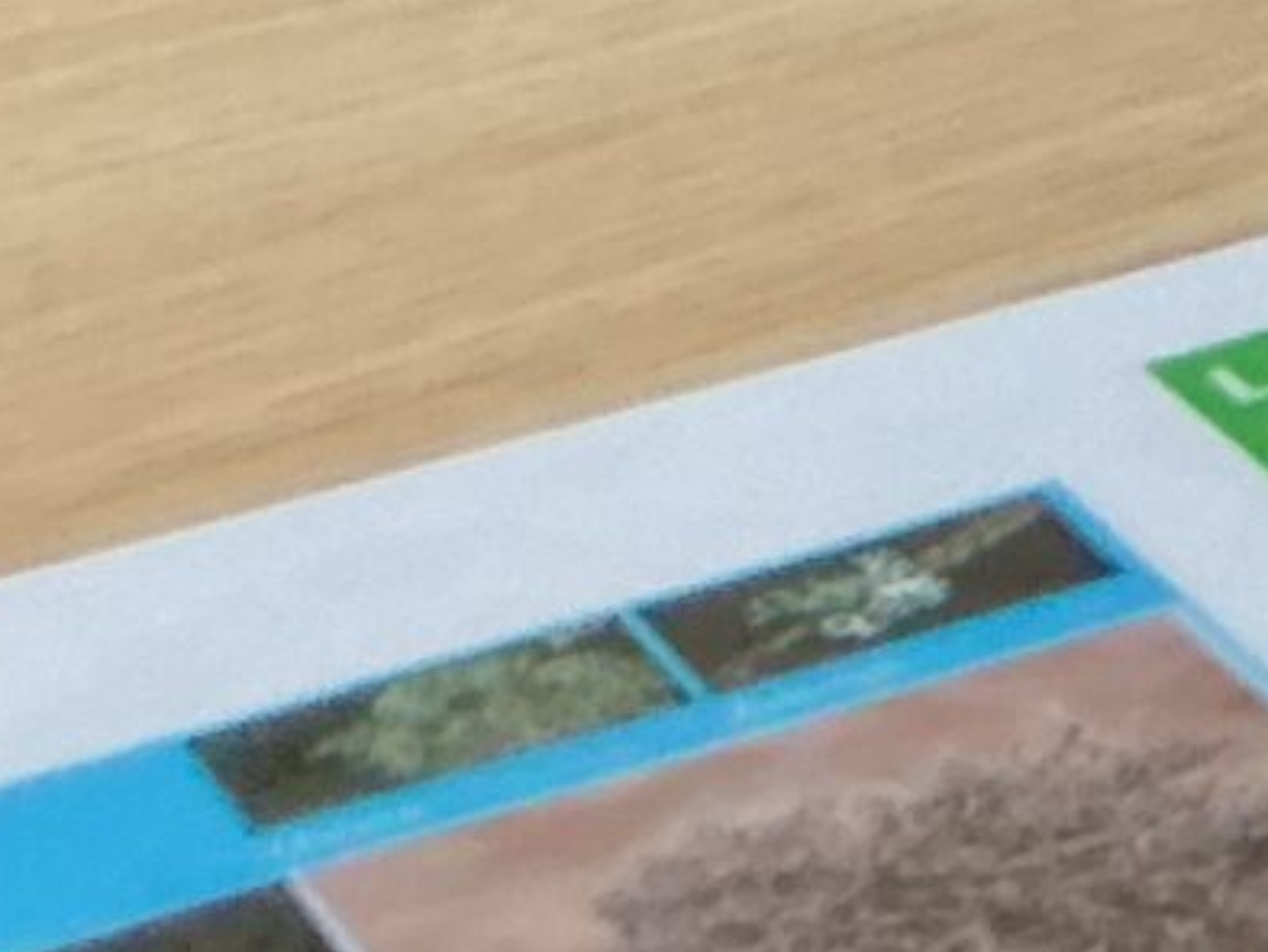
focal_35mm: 189
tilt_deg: -6.3
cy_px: -1849
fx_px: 6925
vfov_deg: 7.1
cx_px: 3107
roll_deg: +0.4
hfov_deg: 9.3
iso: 250
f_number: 1.8
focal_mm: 3
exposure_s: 1/60
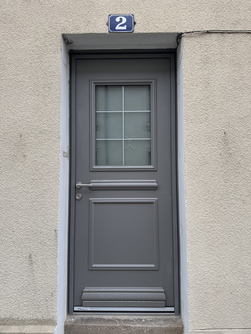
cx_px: 126
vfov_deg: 71.6
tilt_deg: +3.8
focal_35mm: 24
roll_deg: +0.2
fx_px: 232
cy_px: 167
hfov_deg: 56.8
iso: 64
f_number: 1.78
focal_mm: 6.76
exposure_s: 1/121
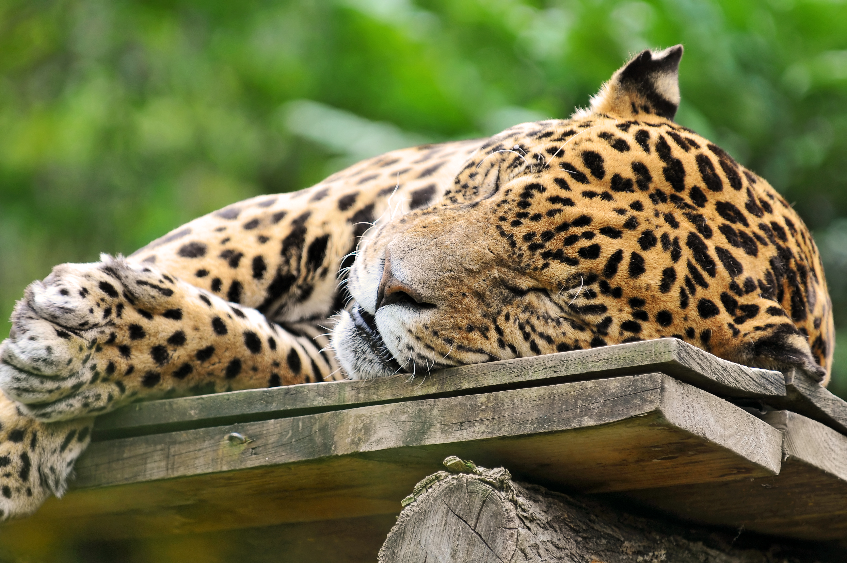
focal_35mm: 300
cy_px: 282
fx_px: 7050
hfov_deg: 6.9
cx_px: 424
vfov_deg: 4.6
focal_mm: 200
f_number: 3.5
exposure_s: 1/250
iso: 200
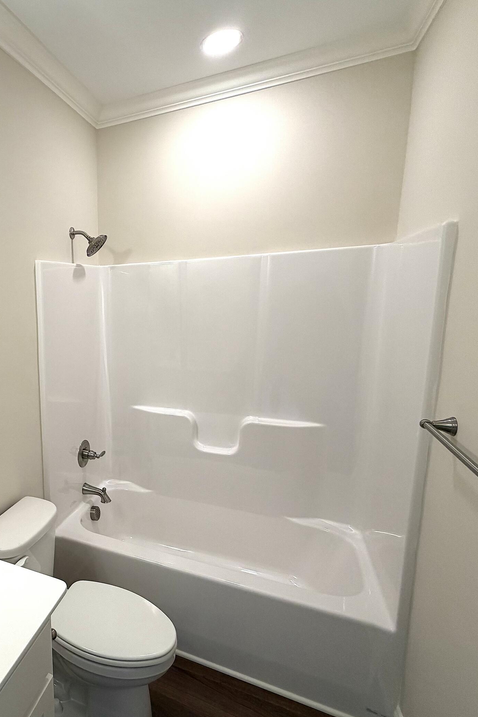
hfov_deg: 52.1
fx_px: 418
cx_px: 44
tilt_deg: -9.4
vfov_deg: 81.2
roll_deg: +2.5
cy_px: 365
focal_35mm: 21
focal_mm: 2.22
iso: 125
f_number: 2.2
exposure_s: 1/120
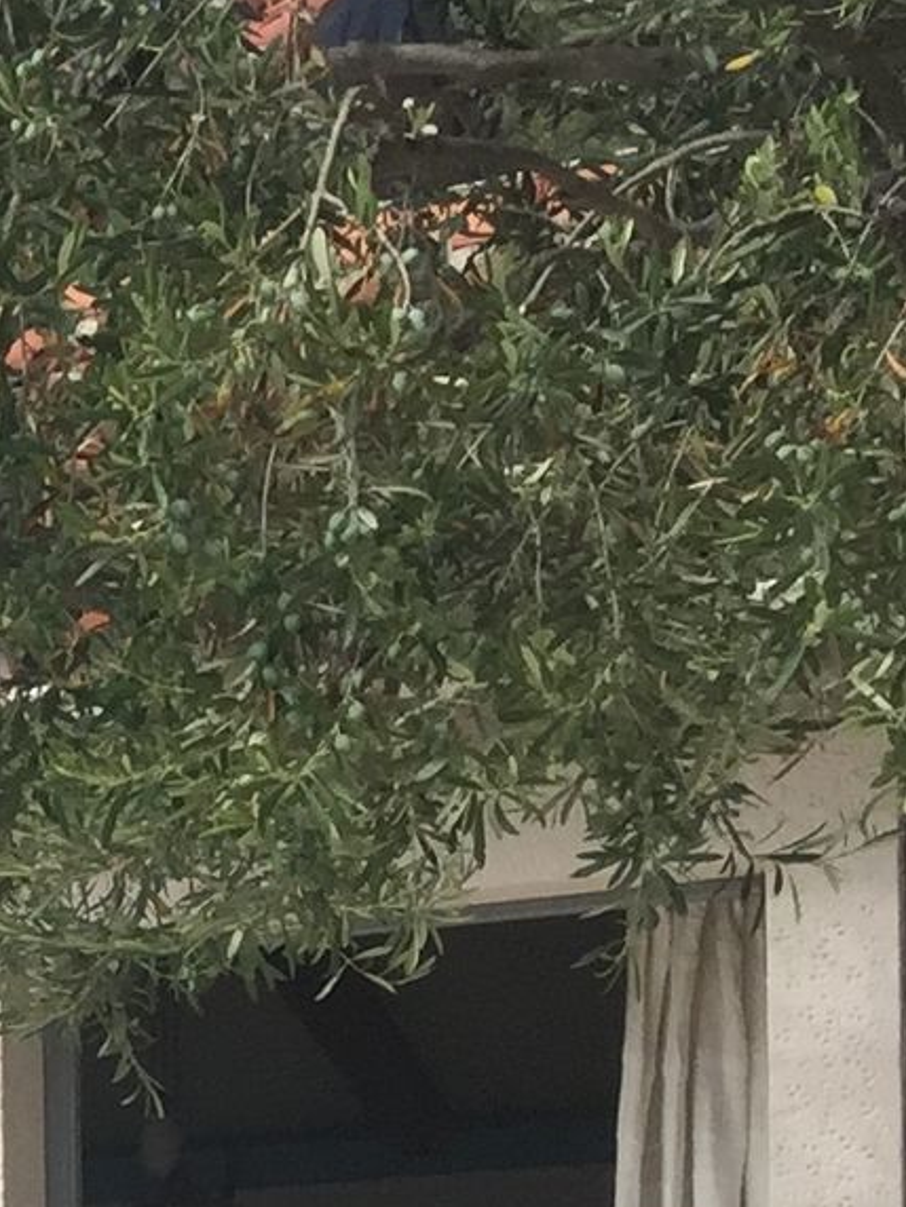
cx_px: -1575
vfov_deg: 13.1
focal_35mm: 142
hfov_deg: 9.0
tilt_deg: -1.0
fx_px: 4955
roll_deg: -0.5
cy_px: 1857
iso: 32
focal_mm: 4.15
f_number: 2.2
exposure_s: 1/1647
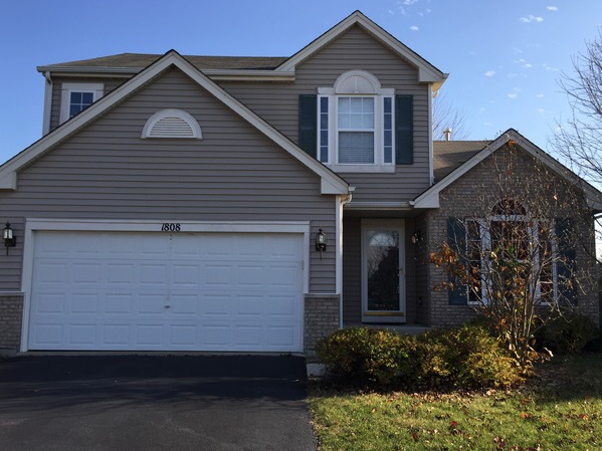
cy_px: 232
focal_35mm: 31
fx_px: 539
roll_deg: -1.9
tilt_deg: +4.7
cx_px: 304
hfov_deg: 58.4
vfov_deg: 45.4
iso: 32
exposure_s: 1/942
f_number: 2.2
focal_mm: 4.15
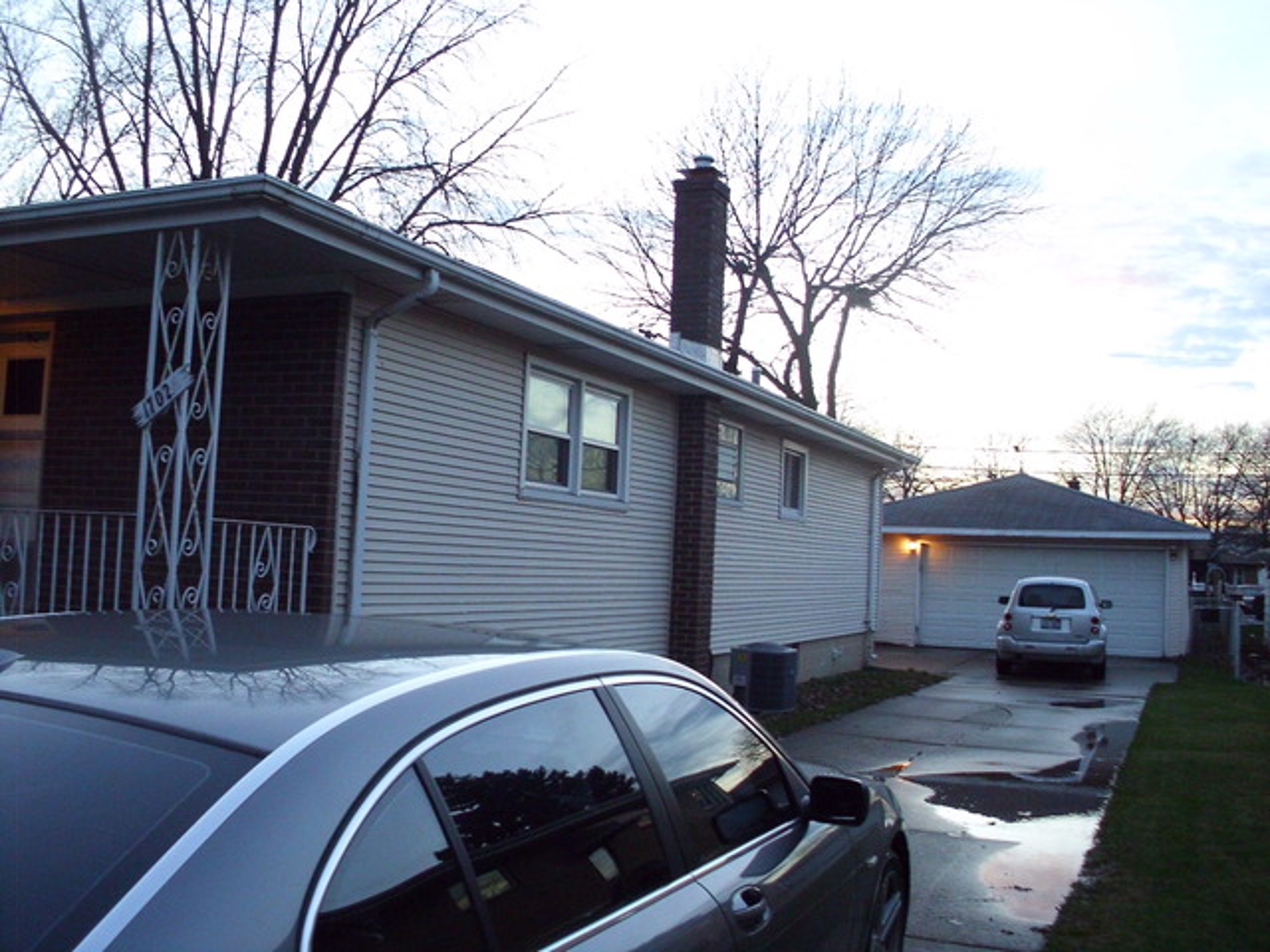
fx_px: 1394
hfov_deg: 49.0
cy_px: 476
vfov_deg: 37.7
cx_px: 635
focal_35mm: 38
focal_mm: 6.3
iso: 400
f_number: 2.9
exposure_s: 1/60
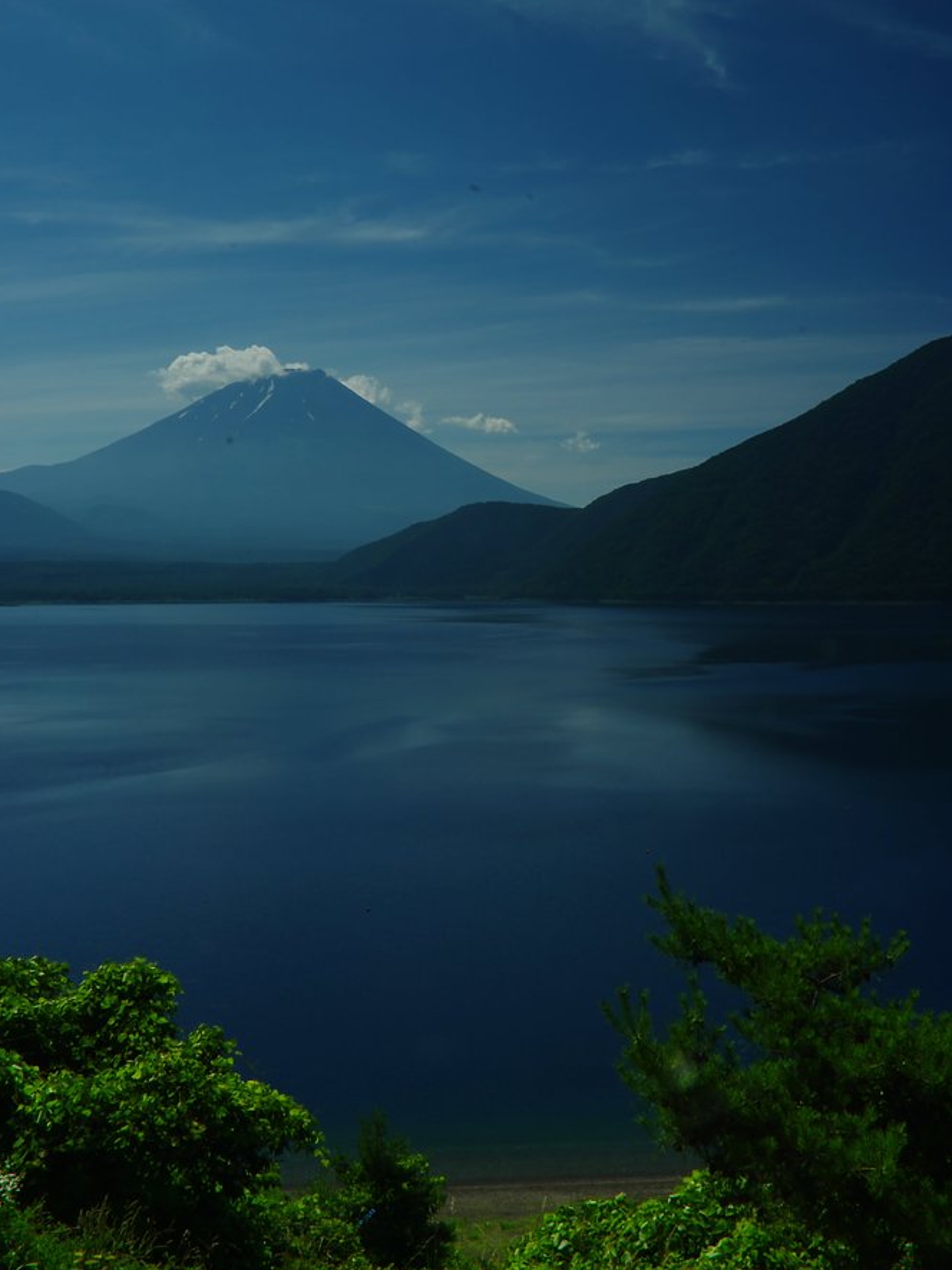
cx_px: 469
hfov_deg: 36.0
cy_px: 573
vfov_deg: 46.7
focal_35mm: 40
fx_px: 1466
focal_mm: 24
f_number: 22
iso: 200
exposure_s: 1/20
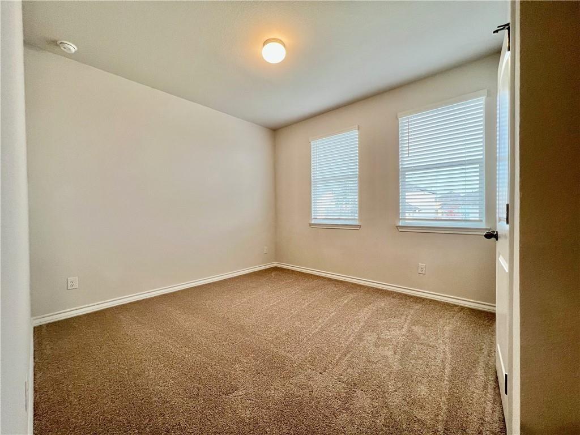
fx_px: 218
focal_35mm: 13
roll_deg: +0.5
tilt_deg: -1.7
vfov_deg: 89.9
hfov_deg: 106.2
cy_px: 218
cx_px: 290
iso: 125
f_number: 1.8
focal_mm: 1.57
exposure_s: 1/120
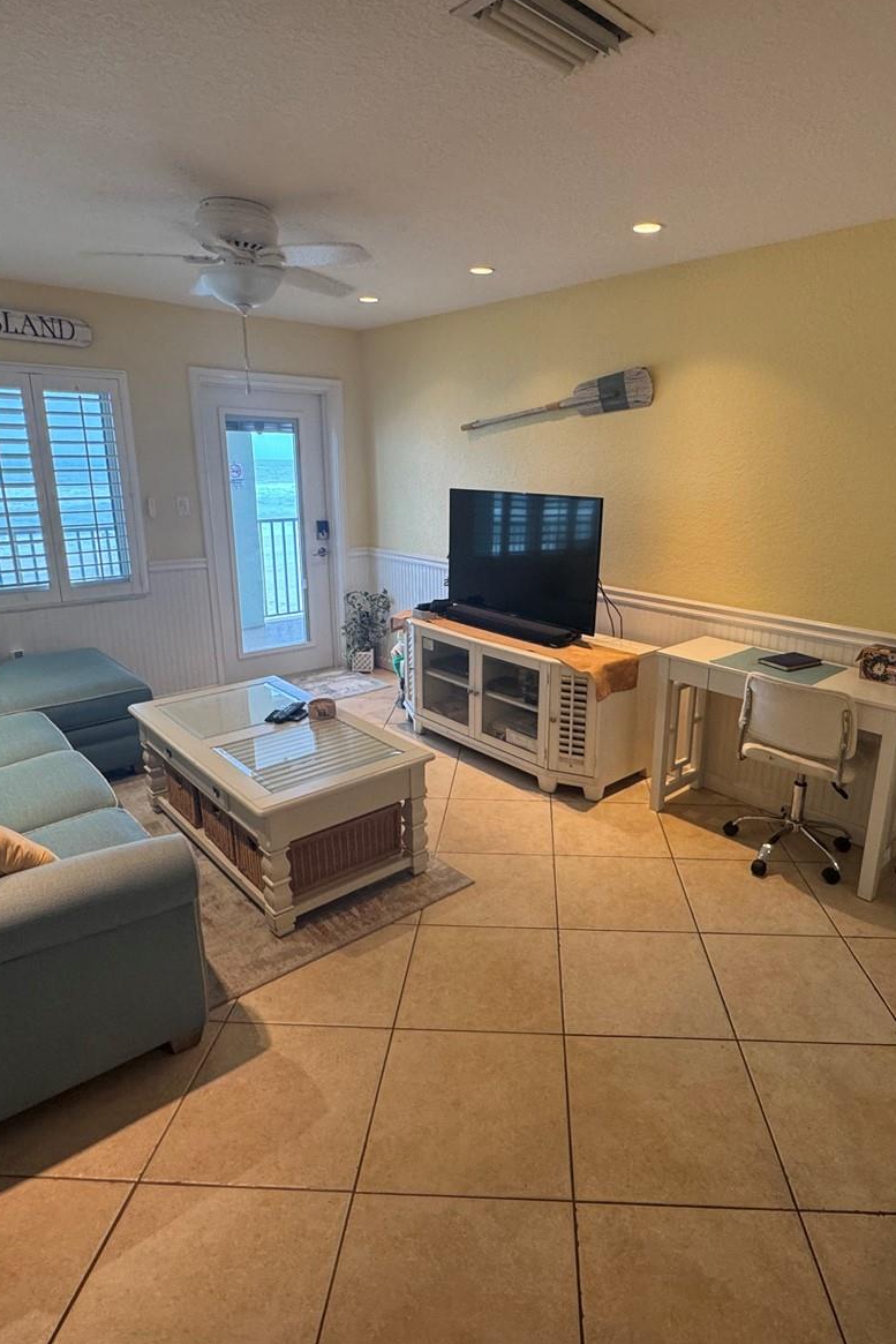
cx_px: 504
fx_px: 746
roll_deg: -0.9
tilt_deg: -14.6
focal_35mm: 20
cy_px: 656
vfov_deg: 84.0
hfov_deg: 61.7
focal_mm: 2.22
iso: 200
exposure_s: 1/60
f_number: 2.2
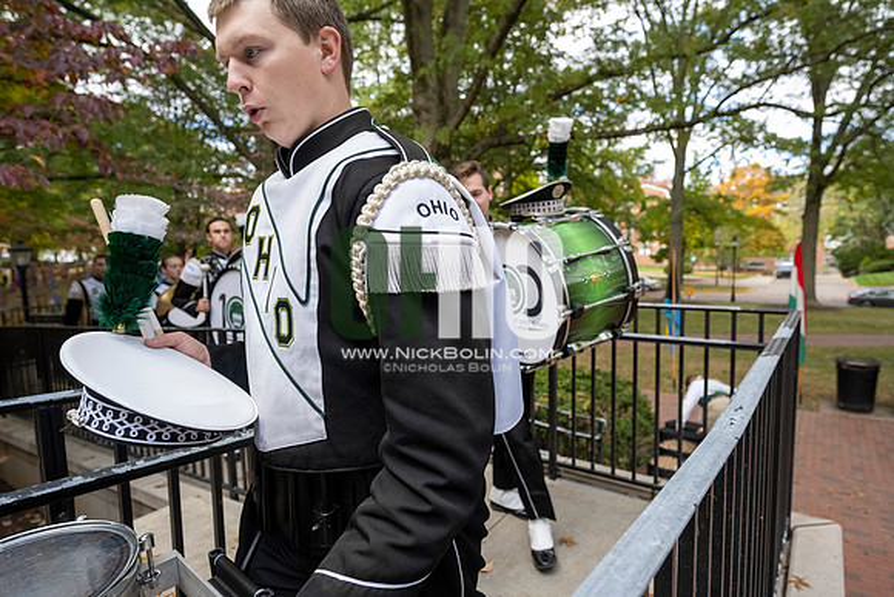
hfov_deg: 82.6
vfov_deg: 60.7
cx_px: 447
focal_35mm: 20
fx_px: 509
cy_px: 298
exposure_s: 1/1000
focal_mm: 20.5
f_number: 4
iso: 1000
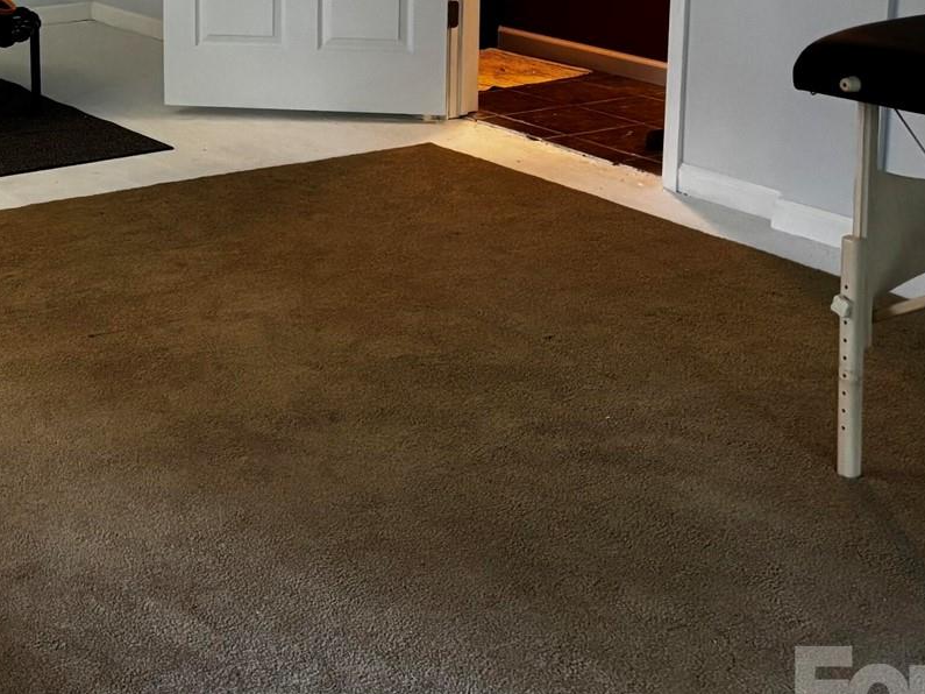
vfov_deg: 21.1
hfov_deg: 27.2
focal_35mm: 67
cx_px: -26
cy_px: -20
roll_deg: +1.0
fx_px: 1790
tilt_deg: -10.1
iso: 400
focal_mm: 5.96
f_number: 1.6
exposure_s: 1/60
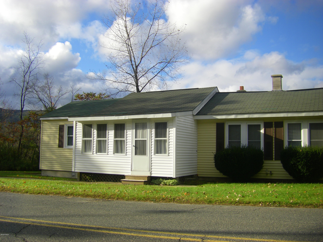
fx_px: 355
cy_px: 121
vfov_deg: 37.7
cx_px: 162
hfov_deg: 49.0
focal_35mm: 38
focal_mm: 6.3
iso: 64
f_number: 7
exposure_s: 1/125
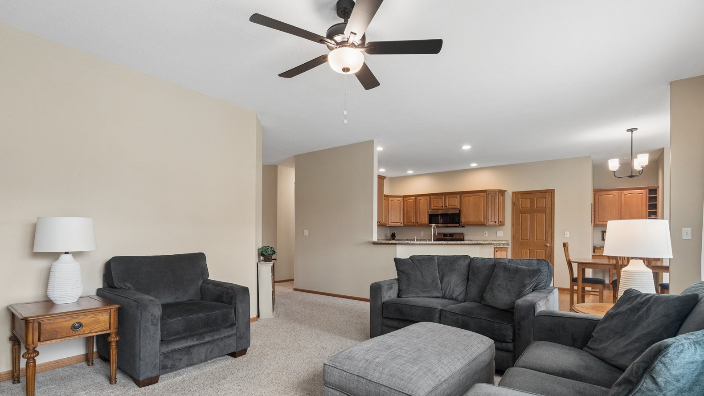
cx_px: 353
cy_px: 229
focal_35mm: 18
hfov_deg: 92.7
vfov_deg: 60.7
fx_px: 336
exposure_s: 1/5
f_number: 10
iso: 400
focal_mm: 16
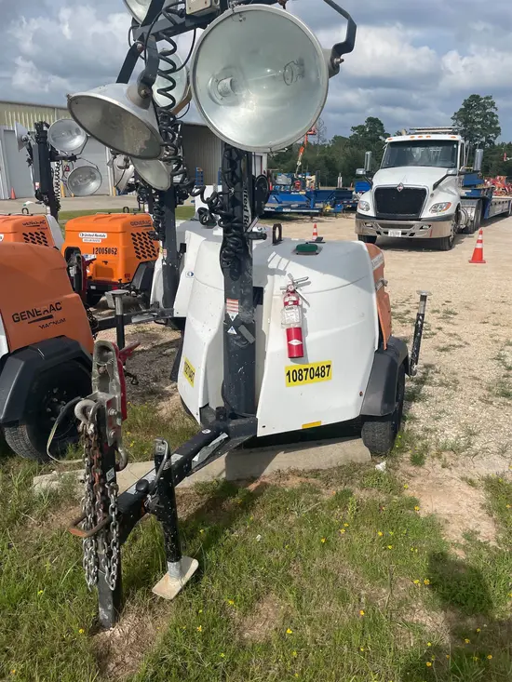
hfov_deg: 53.1
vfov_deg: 67.3
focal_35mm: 26
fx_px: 513
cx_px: 256
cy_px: 341
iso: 32
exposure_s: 1/6135
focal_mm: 4.2
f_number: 1.6
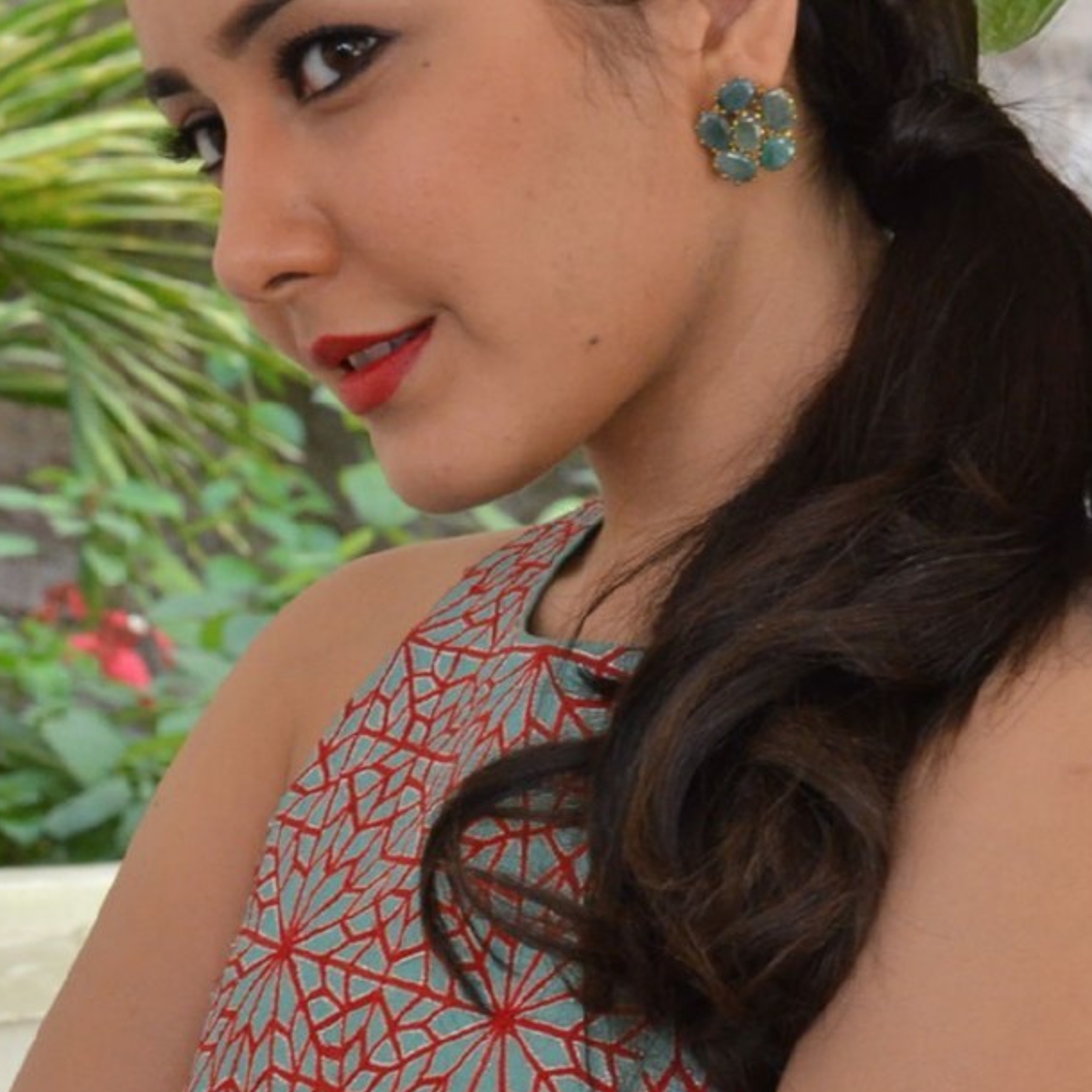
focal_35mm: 164
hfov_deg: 10.7
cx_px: 416
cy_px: 752
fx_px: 5853
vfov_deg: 10.6
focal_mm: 52
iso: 2000
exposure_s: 1/125
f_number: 8
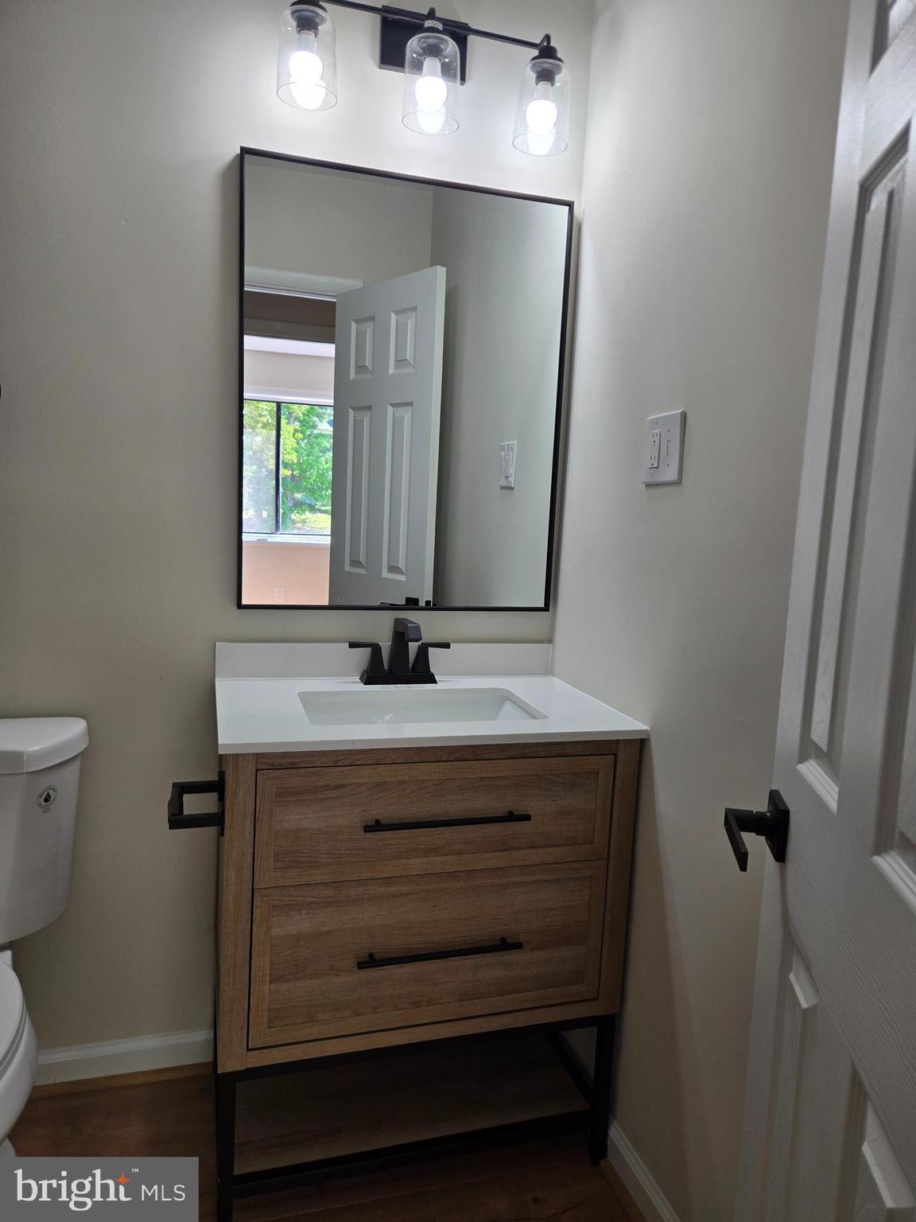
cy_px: 611
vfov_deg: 73.9
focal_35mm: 23
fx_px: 811
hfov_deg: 58.9
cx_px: 458
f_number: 1.8
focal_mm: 5.4
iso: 32
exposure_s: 1/120
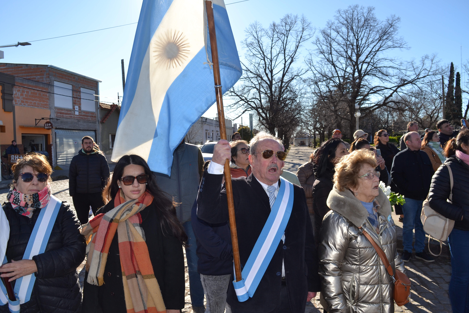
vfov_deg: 47.9
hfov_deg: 67.4
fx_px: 352
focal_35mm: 27
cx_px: 234
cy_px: 156
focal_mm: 18
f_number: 8
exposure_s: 1/200
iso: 100
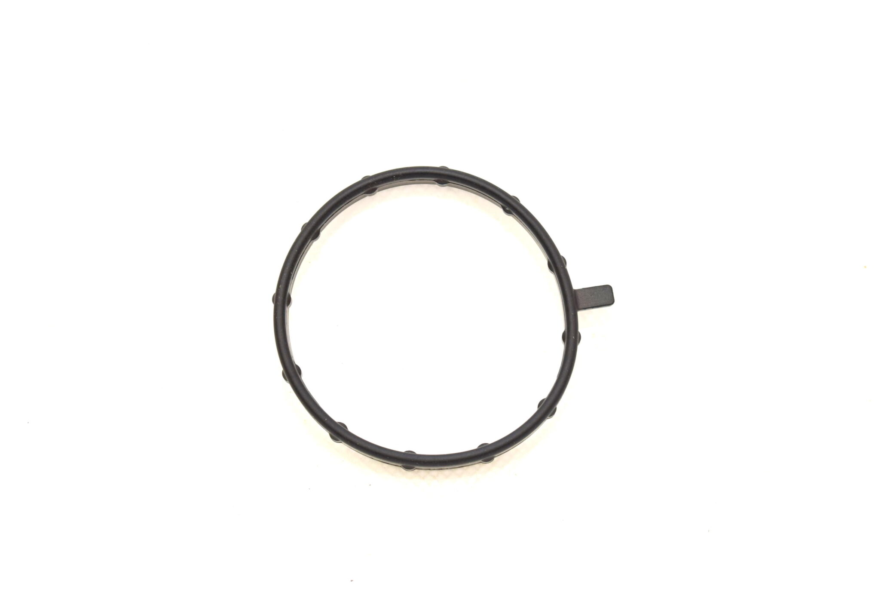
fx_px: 1910
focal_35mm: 78
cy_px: 294
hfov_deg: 26.0
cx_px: 440
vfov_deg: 17.5
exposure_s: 1/125
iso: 400
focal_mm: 52
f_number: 5.6
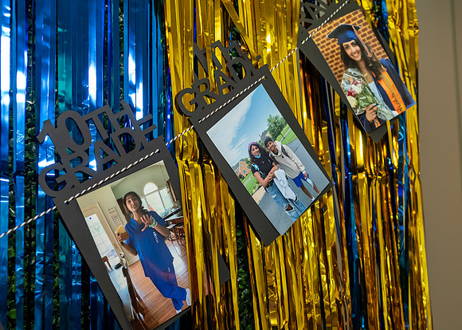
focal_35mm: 41
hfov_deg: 46.6
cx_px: 231
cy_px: 165
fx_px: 536
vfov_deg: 34.2
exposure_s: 1/250
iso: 1800
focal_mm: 26
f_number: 4
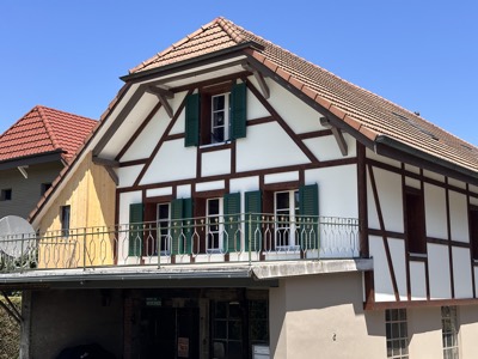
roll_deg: +0.0
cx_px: 239
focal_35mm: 48
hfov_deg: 39.7
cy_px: 180
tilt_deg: +9.6
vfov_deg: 30.3
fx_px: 663
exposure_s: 1/2732
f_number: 1.78
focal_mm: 6.86
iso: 64
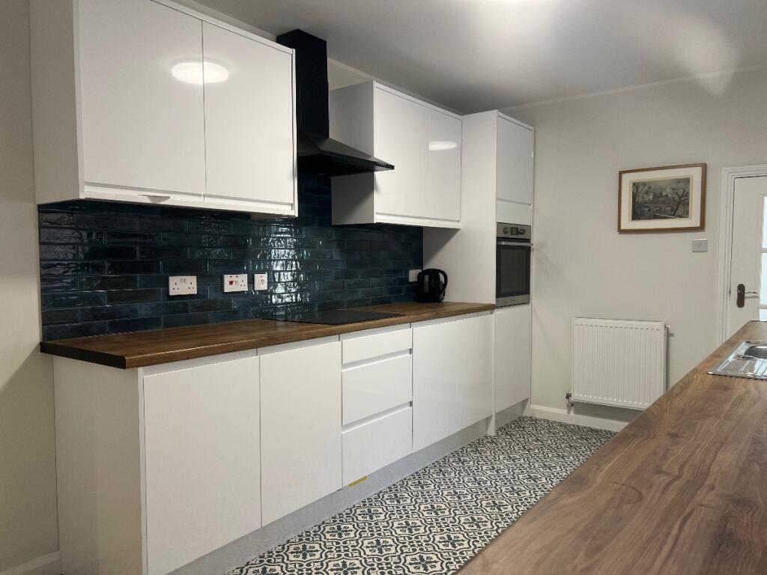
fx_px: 576
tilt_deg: -3.0
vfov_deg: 53.1
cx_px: 384
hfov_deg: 67.3
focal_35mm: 26
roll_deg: +0.6
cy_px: 288
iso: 100
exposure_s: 1/100
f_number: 1.5
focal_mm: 5.7
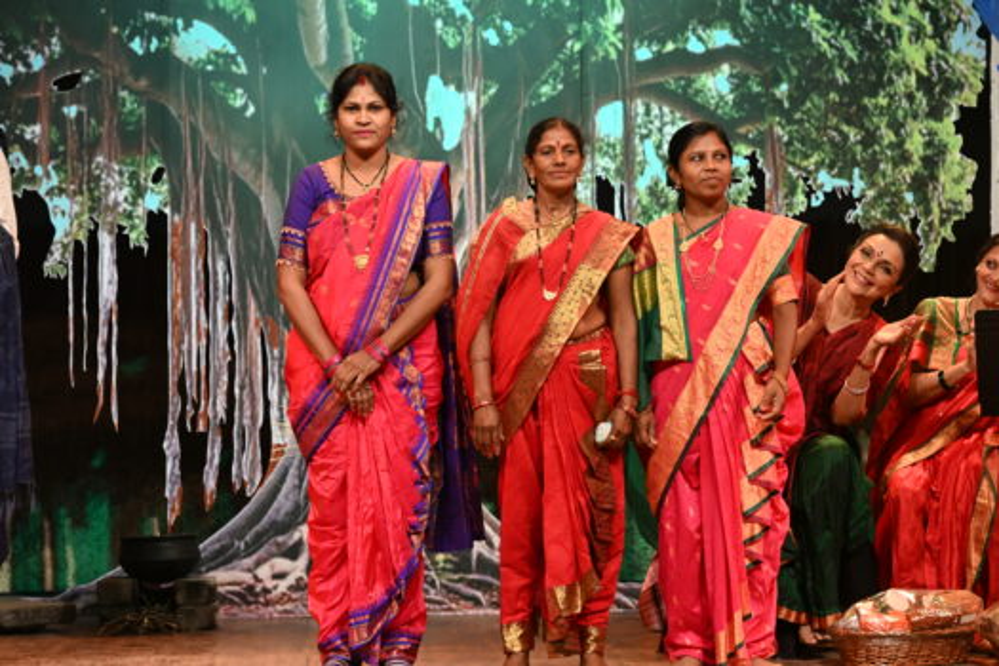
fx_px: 3330
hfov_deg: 17.1
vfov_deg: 11.4
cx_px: 500
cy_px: 333
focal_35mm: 120
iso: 1600
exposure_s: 1/125
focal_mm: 120
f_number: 8
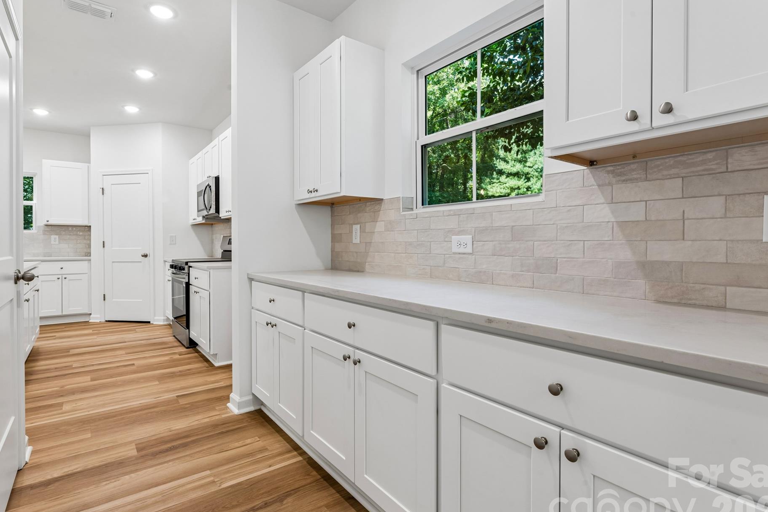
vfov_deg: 66.7
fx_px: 389
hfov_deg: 89.3
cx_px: 371
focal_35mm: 18
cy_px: 253
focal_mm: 16.2
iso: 200
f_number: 13
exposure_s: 1/1.67
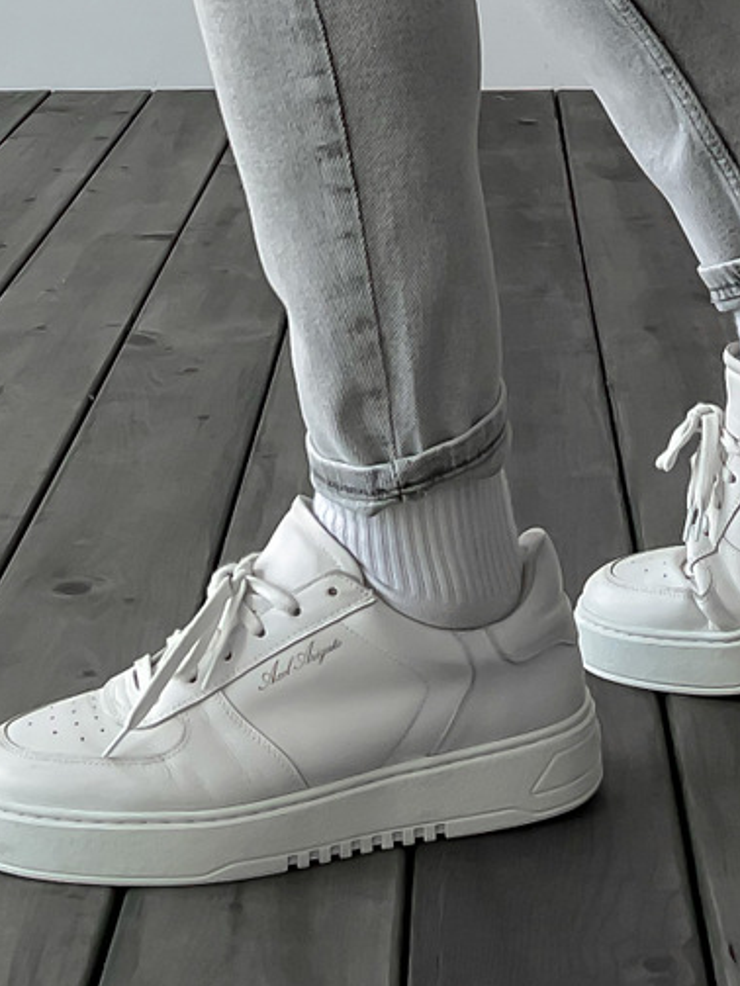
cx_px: 476
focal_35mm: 92
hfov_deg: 16.0
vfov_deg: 19.6
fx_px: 2622
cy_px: -305
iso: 16
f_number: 1.8
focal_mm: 3
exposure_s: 1/210
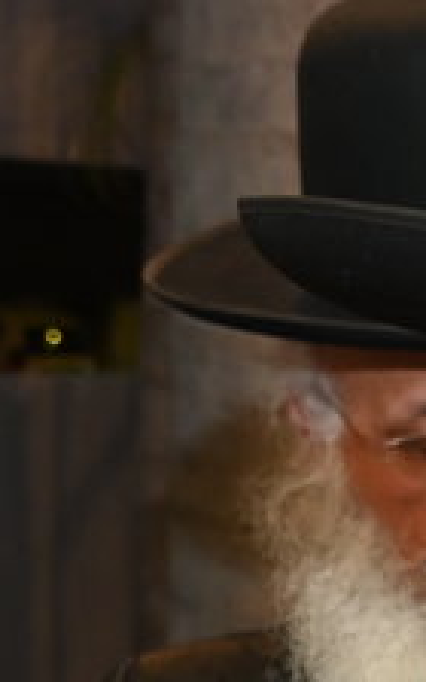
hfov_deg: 6.8
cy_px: 1104
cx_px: 444
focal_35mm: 191
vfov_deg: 10.5
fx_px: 3548
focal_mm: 30
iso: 2000
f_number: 5.6
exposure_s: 1/200
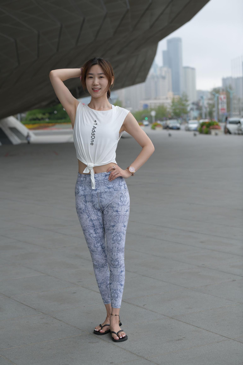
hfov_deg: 18.2
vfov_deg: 27.0
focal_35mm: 75
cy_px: 182
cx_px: 122
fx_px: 759
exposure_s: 1/250
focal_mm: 75
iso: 180
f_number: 4.5
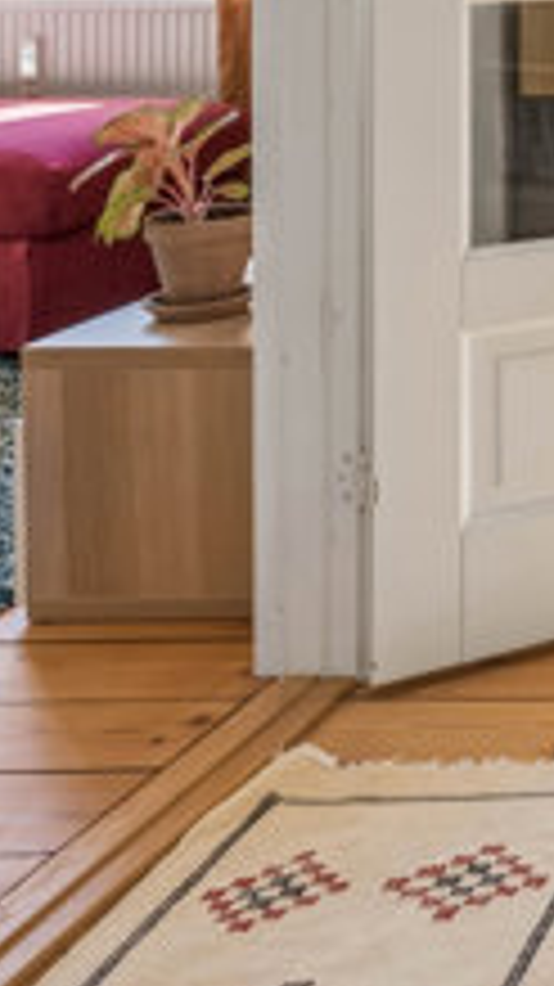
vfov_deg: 28.7
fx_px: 1699
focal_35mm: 65
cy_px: -155
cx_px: 1365
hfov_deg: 13.3
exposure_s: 1/80
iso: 160
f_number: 9
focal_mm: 17
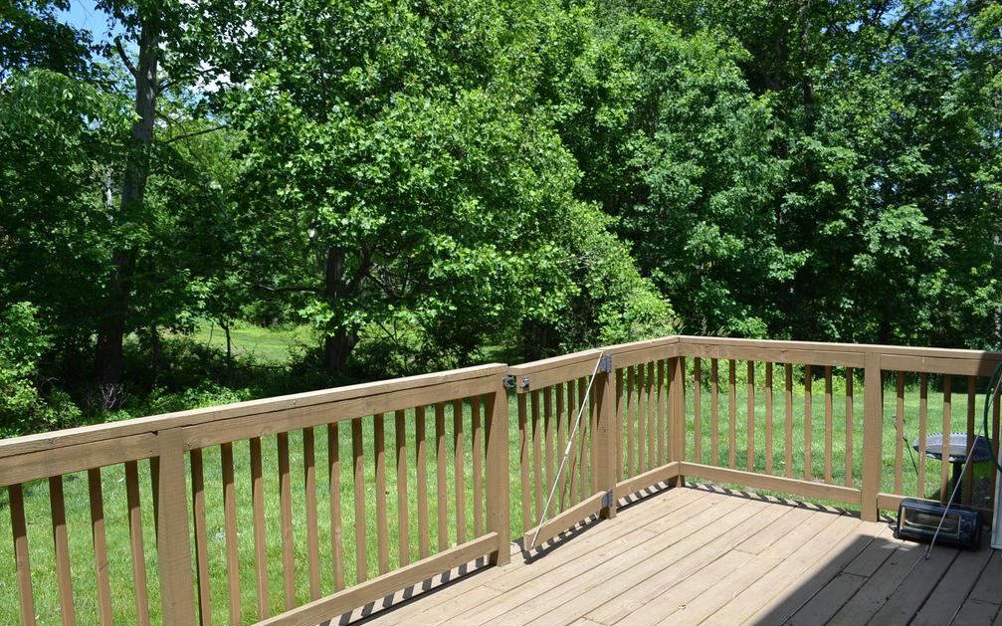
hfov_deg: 66.5
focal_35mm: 28
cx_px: 494
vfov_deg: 44.5
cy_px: 326
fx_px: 764
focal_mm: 18
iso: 100
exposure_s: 1/200
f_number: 7.1
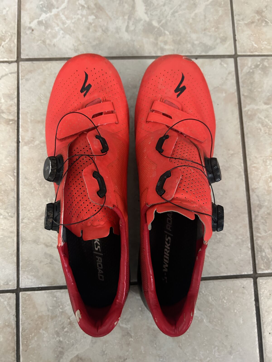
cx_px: 136
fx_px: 272
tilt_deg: -83.0
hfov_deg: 53.1
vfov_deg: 67.3
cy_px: 181
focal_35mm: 26
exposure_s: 1/33
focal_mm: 5.7
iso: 500
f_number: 1.5
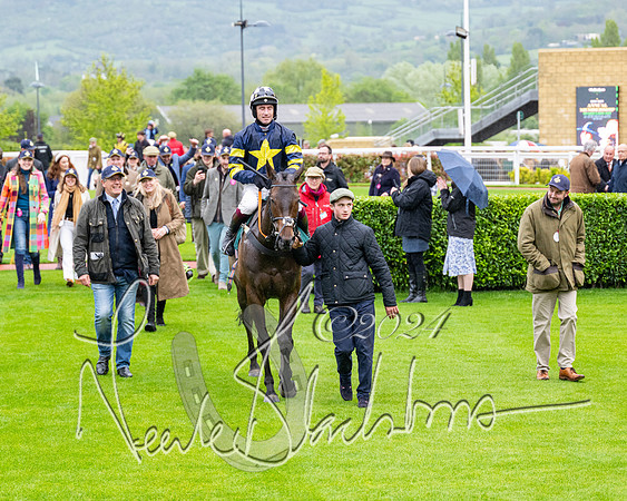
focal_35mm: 141
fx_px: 2611
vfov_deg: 11.0
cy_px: 255
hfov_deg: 13.7
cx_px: 309
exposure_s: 1/800
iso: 1000
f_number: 4
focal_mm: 100
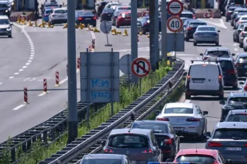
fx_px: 4245
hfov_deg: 3.3
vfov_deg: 2.2
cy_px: 80
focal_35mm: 619
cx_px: 189
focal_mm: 200
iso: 64
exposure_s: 1/2000
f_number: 2.8
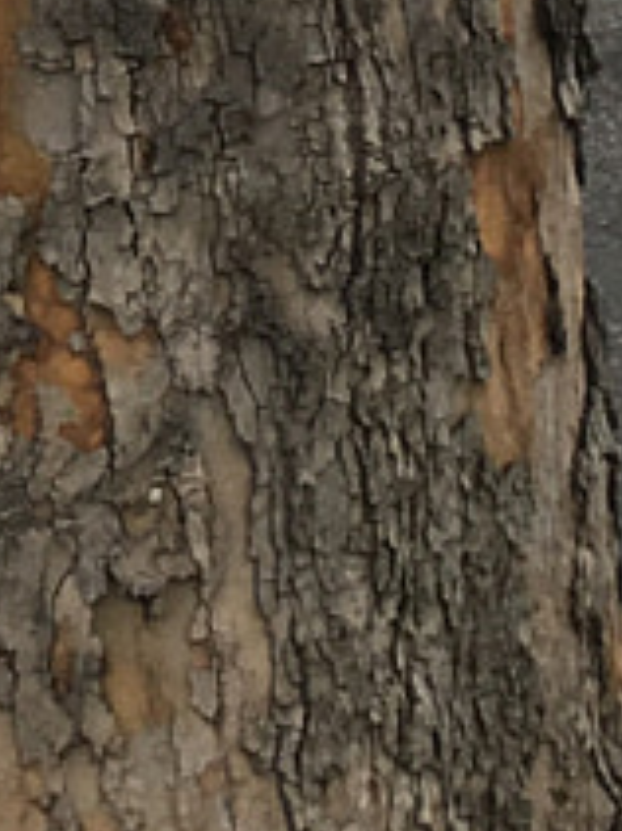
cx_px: -626
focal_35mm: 220
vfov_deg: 8.4
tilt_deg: -5.6
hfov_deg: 6.5
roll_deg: +0.8
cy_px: -977
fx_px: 5276
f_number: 2.2
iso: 25
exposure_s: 1/635
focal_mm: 4.15
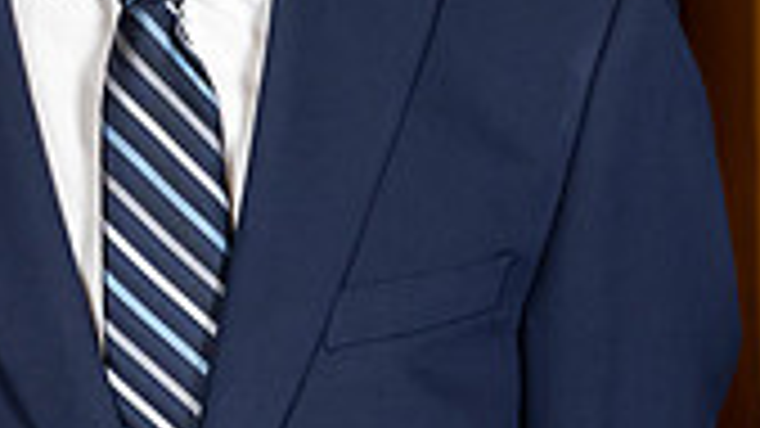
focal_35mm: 350
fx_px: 7052
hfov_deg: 6.1
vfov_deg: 3.5
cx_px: -354
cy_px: -38
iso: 640
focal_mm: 55
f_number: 7.1
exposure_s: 1/200
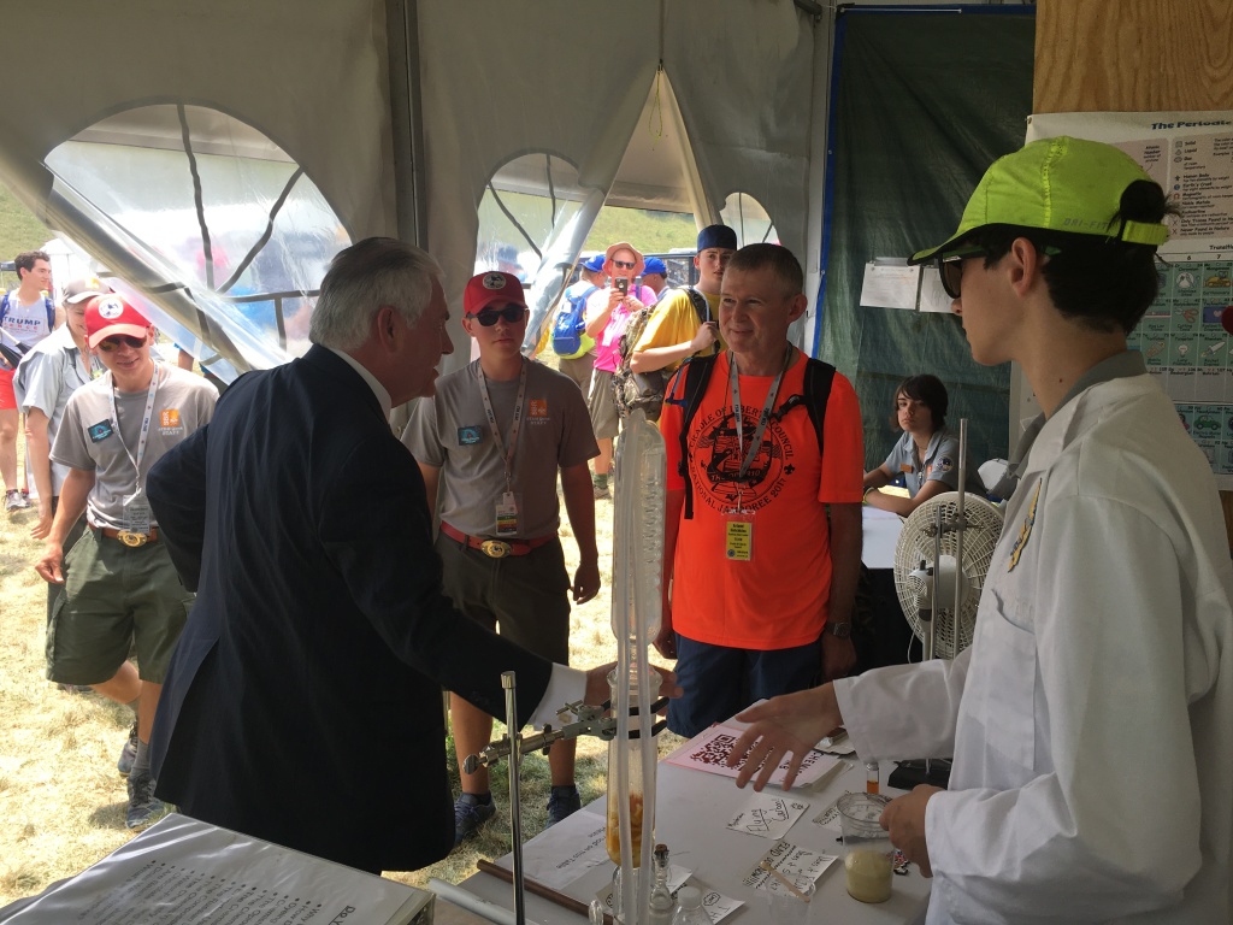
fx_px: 1033
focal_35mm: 29
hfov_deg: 61.7
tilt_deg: -6.3
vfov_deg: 48.2
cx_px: 616
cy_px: 462
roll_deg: +0.3
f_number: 2.2
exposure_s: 1/340
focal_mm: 4.15
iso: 25
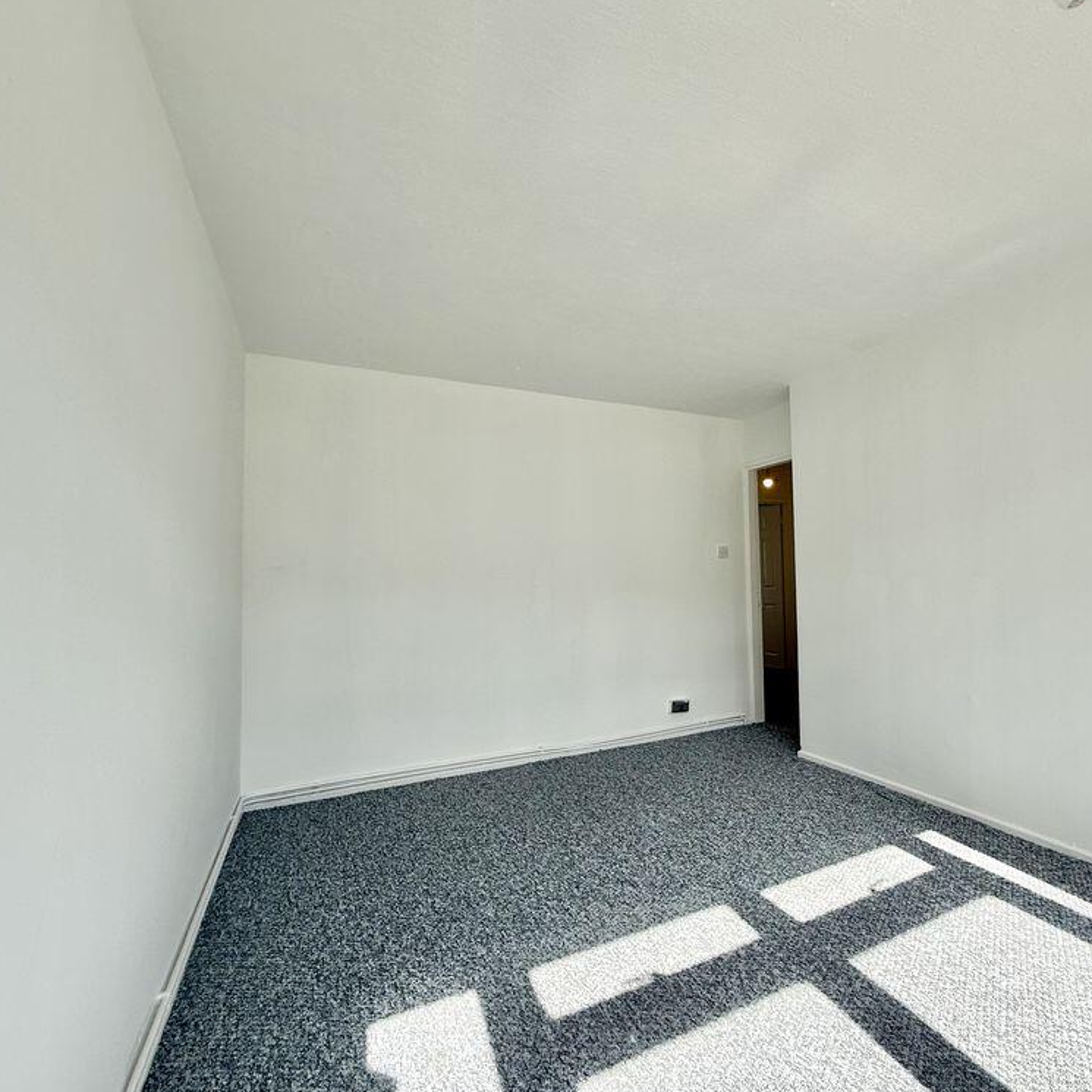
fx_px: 607
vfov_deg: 84.0
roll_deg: +1.2
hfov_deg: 82.8
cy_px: 545
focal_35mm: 17
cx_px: 663
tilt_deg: +2.8
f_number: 2.2
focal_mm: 2.22
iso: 50
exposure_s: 1/271
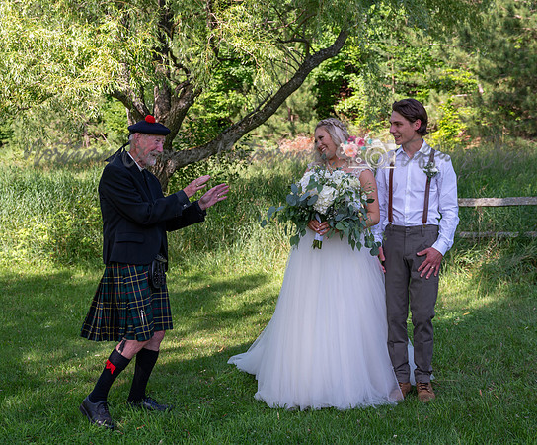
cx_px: 254
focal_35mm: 61
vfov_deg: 25.5
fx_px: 982
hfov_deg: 30.6
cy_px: 222
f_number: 5.6
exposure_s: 1/250
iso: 200
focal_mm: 53
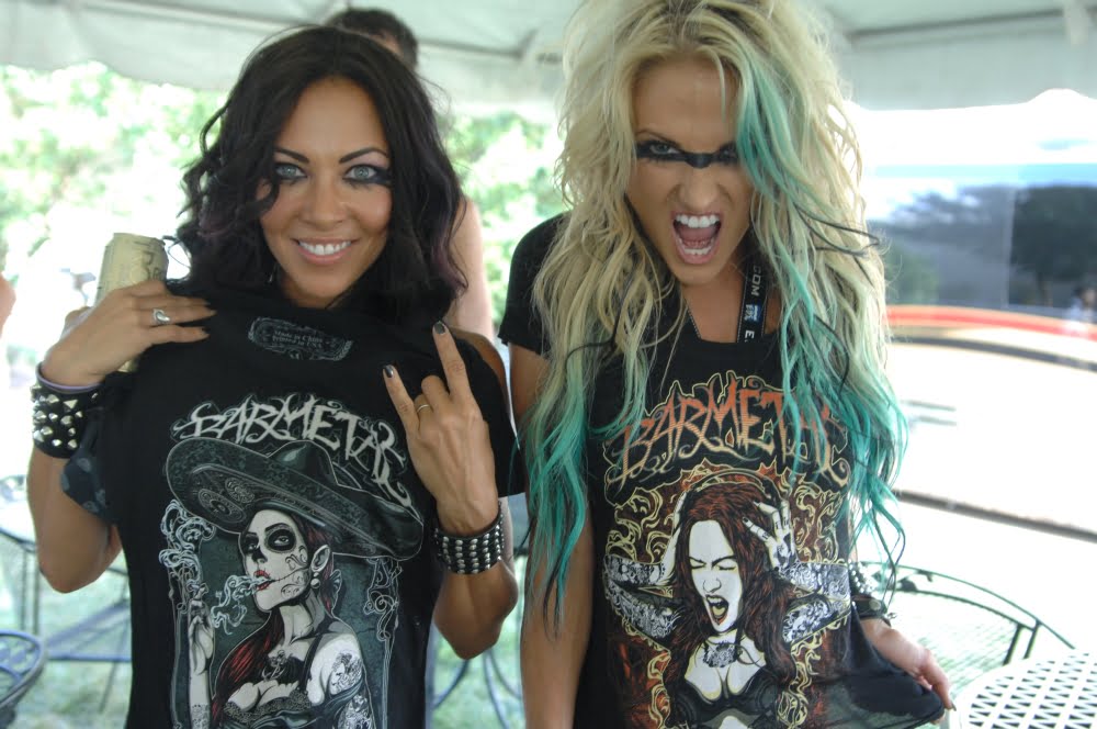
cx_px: 548
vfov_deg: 31.8
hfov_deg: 46.5
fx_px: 1278
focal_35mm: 42
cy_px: 364
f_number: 3.2
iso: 640
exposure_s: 1/100
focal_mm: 28
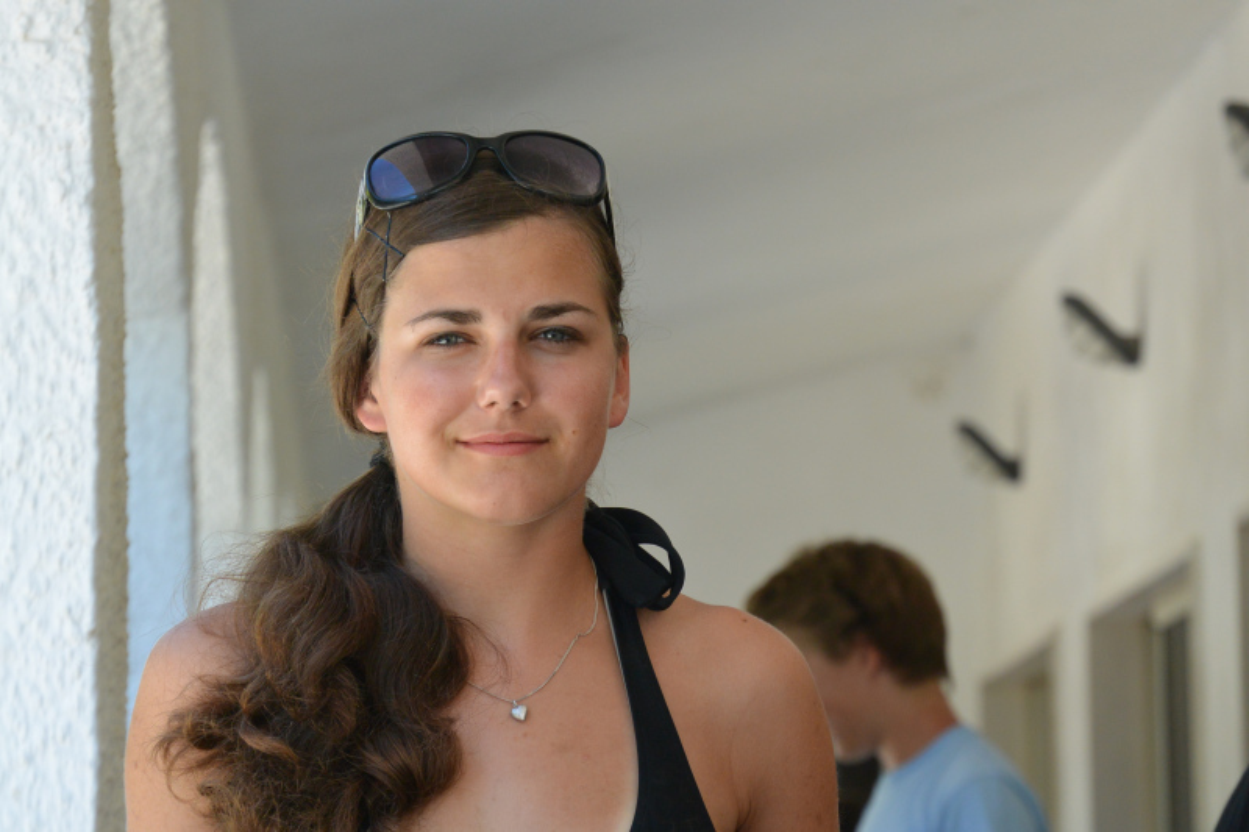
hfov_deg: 10.7
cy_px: 416
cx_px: 624
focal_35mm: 193
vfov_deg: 7.1
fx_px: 6694
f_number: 4.8
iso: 200
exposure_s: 1/200
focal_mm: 71.6
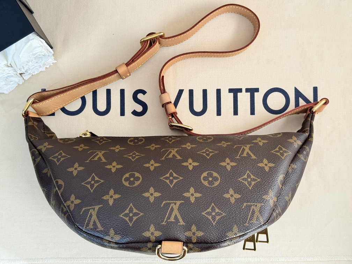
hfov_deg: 39.7
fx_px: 488
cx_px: 176
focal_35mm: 48
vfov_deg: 30.3
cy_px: 132
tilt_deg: -85.5
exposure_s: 1/59
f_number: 1.78
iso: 160
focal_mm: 6.86
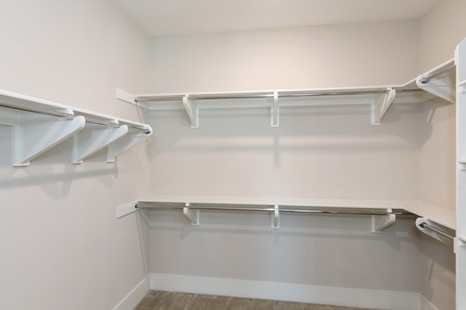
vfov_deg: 61.9
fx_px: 259
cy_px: 156
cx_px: 231
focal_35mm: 20
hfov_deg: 84.0
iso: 640
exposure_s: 1/60
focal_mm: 14
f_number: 4
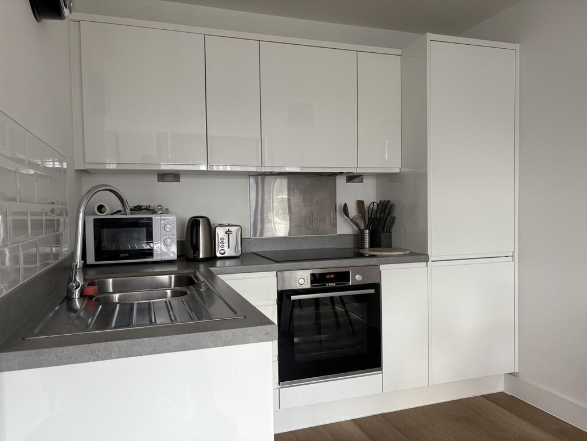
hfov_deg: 67.3
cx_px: 294
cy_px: 220
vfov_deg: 53.1
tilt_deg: -2.1
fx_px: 441
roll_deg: +1.0
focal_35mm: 26
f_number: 1.6
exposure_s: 1/121
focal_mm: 5.96
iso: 80
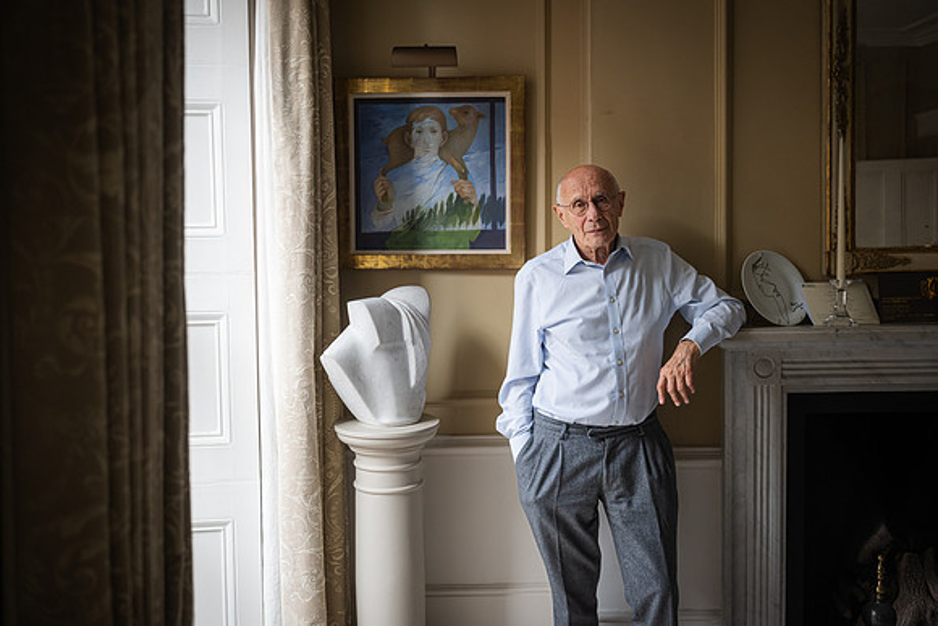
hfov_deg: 53.4
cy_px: 306
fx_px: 932
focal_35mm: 36
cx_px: 469
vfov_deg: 37.1
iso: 900
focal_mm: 35
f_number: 2
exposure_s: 1/500
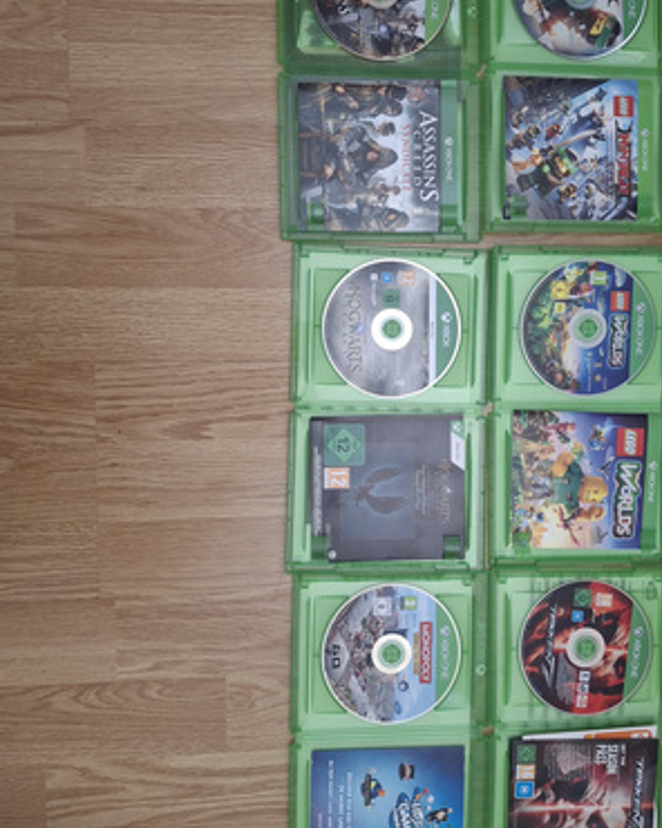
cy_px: 394
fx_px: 808
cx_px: 390
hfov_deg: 44.4
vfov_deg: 54.2
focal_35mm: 33
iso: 320
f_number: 1.8
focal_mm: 4.69
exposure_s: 1/50
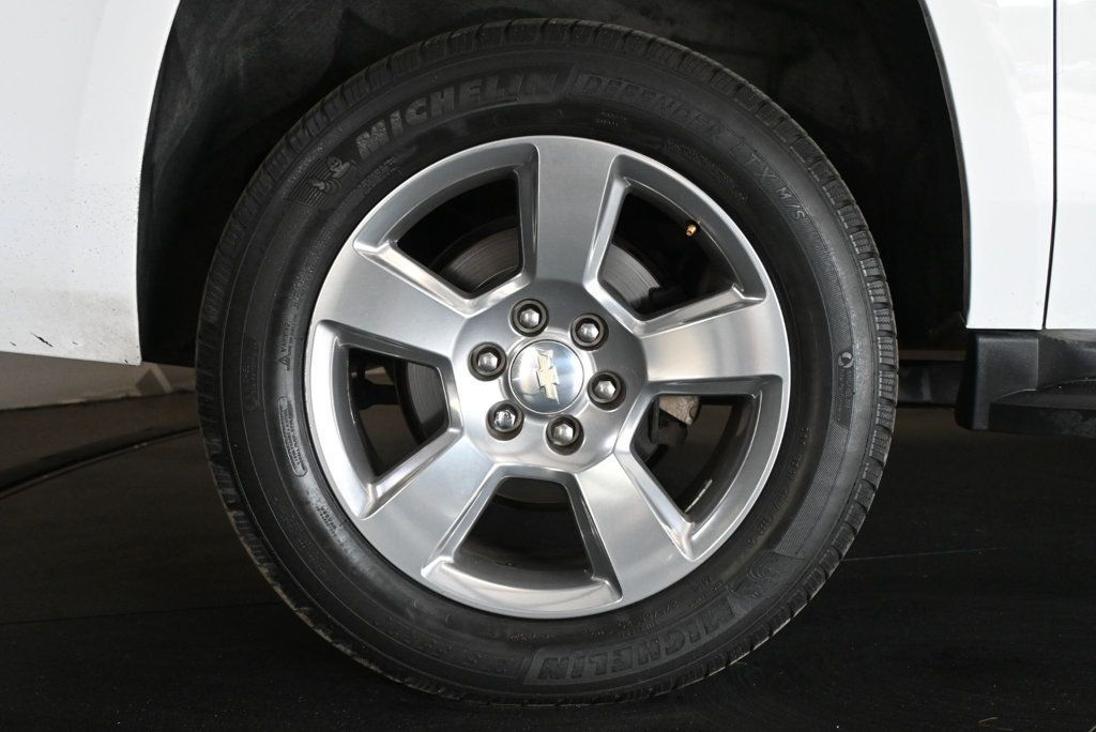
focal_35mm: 46
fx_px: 1394
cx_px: 548
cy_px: 366
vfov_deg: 29.4
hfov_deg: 42.9
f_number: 4.8
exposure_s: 1/125
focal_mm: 30.5
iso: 2500
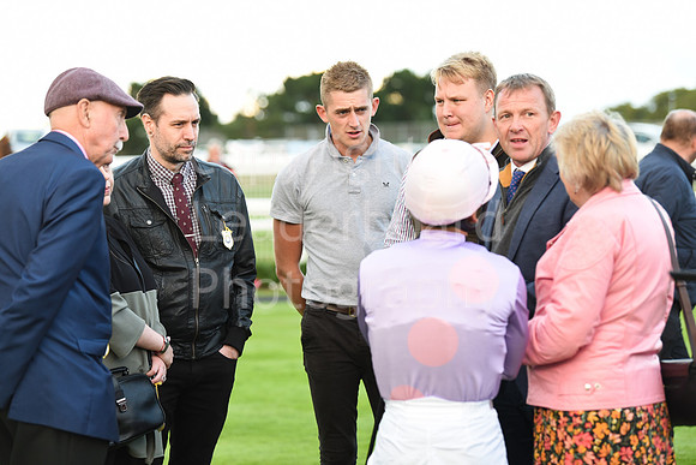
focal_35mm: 122
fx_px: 2359
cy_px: 232
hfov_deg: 16.8
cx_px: 348
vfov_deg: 11.2
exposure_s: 1/640
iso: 1250
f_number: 3.5
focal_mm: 122
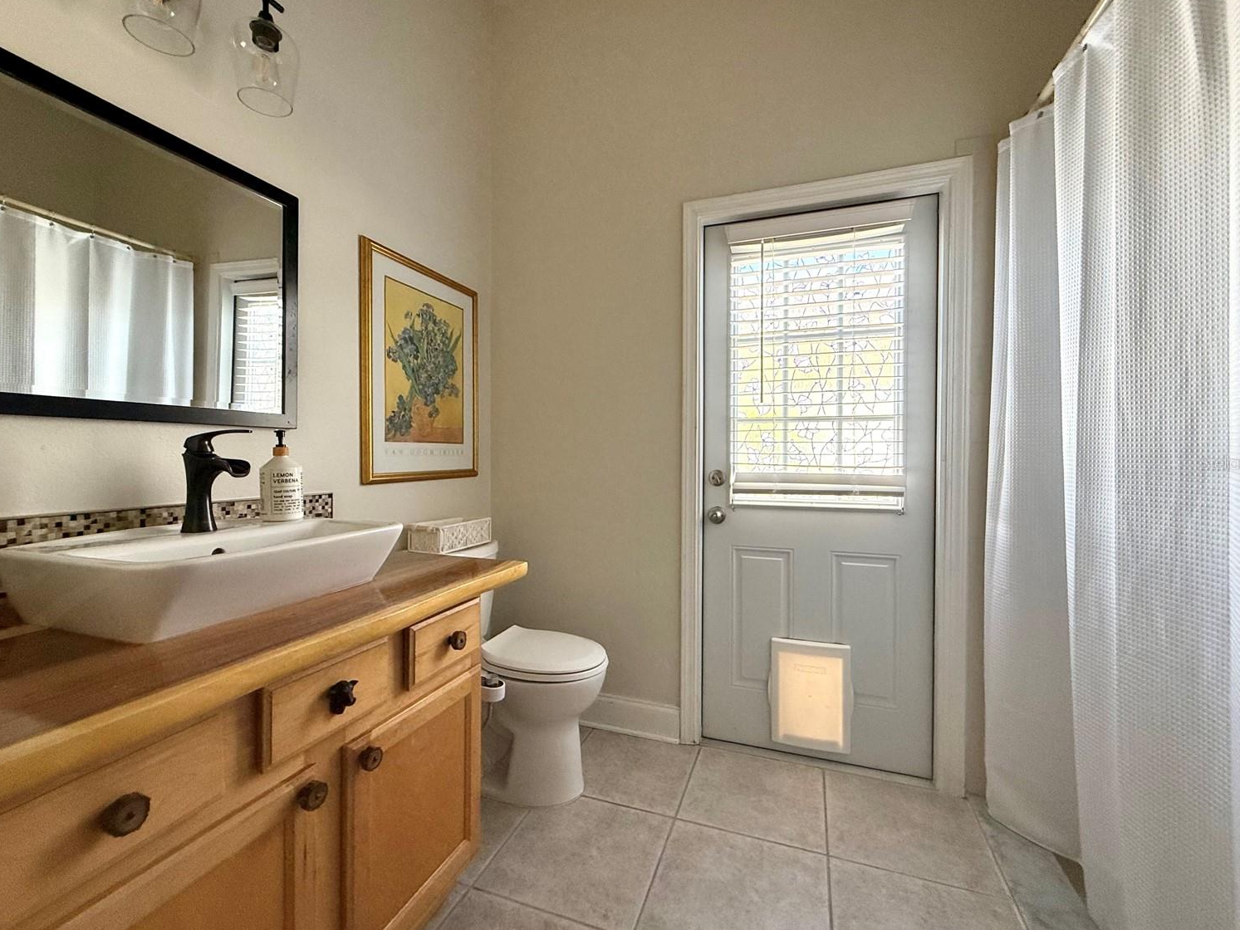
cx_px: 615
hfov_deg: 98.2
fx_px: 537
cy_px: 463
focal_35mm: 15
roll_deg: +0.1
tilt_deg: -0.1
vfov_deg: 81.8
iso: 160
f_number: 2.2
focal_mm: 2.22
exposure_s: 1/99
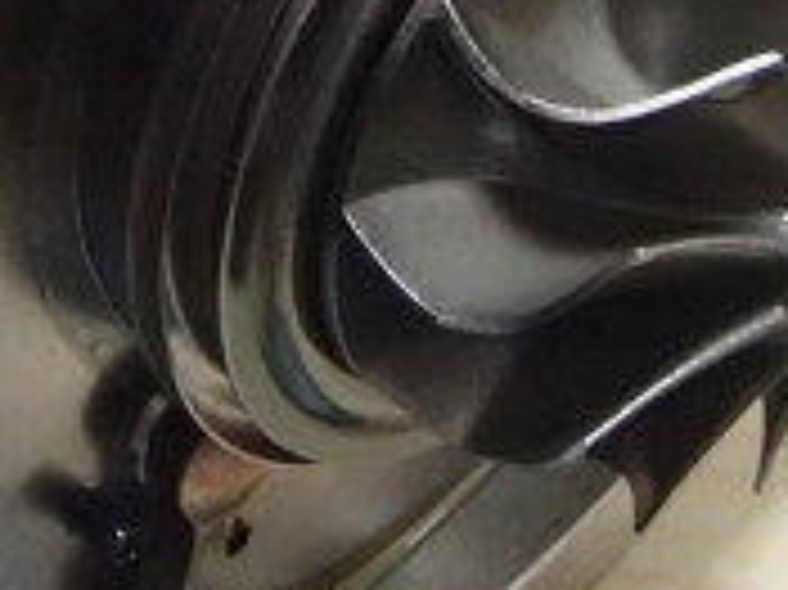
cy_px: -101
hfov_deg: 13.8
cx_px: -360
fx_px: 3071
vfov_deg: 10.8
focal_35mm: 135
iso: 1600
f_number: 4.7
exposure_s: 1/30
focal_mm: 6.64
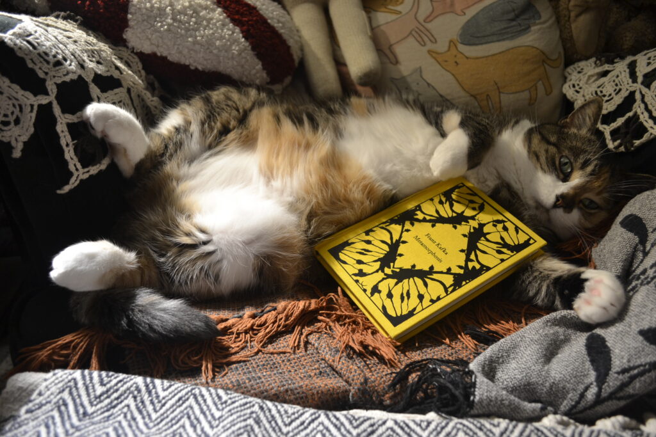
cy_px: 218
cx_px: 328
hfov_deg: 67.4
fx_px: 492
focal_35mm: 27
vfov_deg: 47.9
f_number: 3.5
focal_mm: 18
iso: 400
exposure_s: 1/20
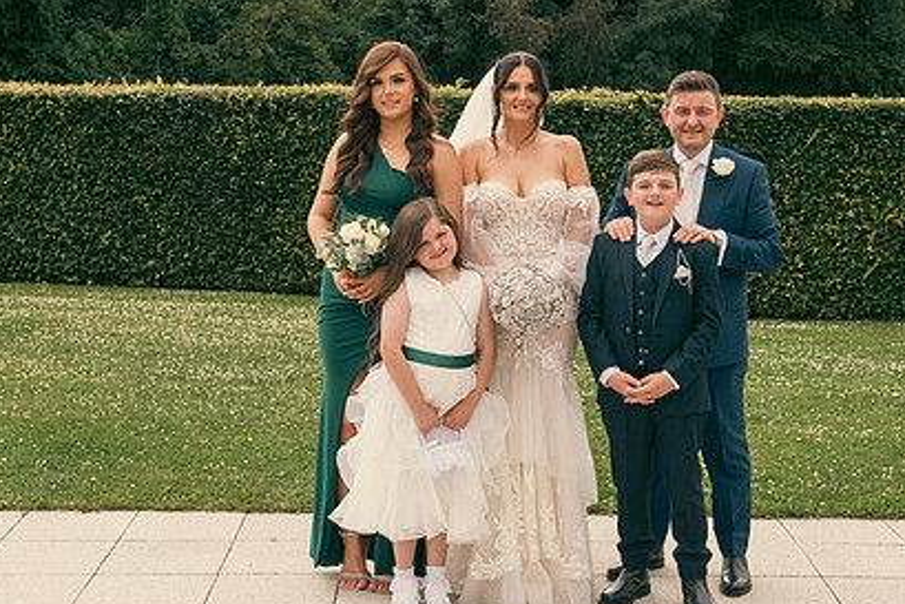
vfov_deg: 20.0
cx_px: 527
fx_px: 1710
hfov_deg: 29.6
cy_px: 244
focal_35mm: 68
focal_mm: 48
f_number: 6.3
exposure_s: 1/200
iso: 200
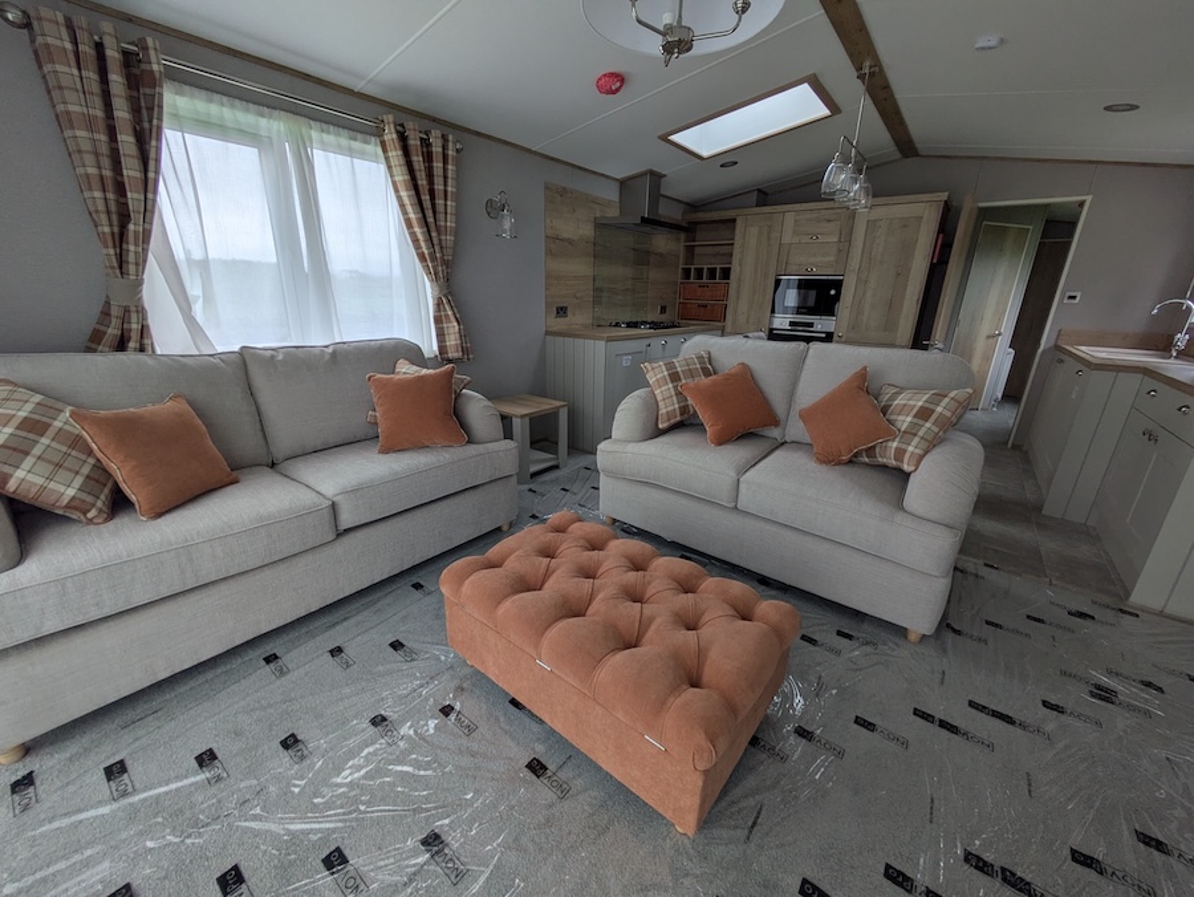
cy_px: 448
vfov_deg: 85.7
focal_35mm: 14
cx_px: 597
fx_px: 483
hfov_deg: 102.0
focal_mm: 1.83
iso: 50
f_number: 2.2
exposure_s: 1/192
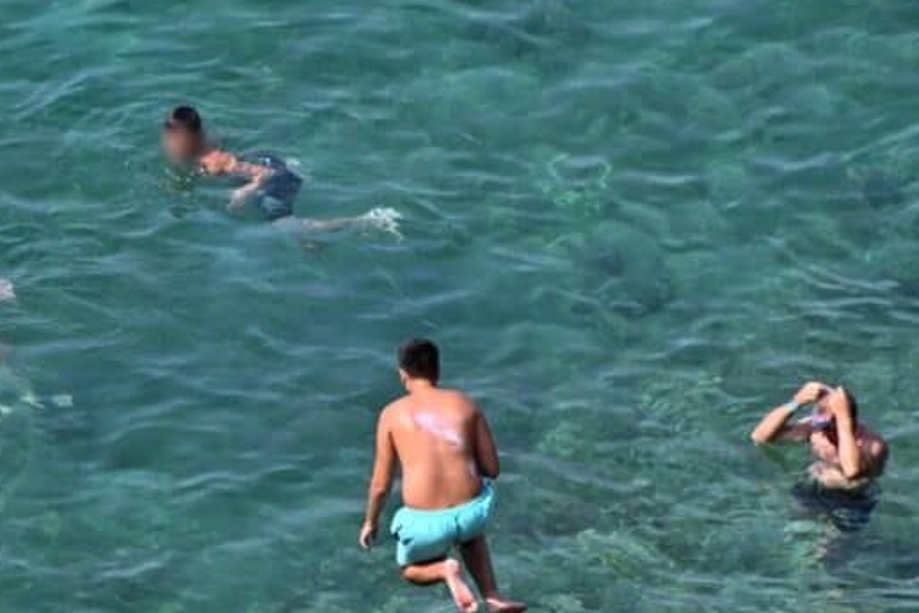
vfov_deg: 2.1
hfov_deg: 3.1
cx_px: 244
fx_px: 17056
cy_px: 375
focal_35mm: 668
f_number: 13
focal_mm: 300
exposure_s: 1/1000
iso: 800
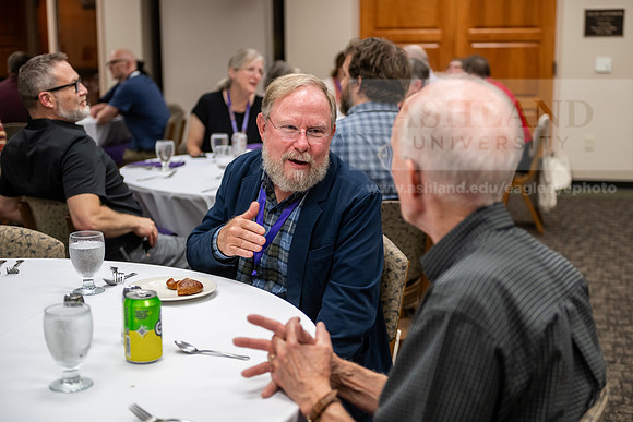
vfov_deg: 26.0
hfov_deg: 38.2
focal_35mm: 52
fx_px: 915
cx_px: 316
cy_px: 211
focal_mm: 52
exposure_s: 1/160
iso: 1000
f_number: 2.8
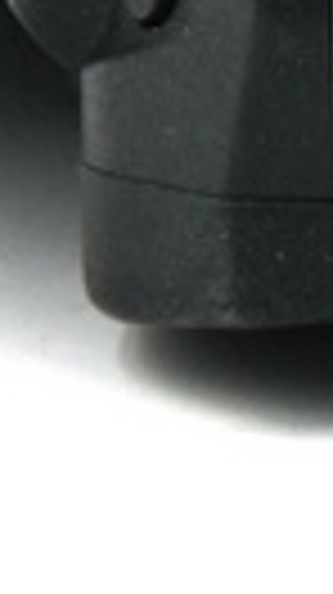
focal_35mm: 547
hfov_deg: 2.2
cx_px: 999
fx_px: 8609
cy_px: -659
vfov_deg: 3.9
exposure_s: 1/125
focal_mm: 46.3
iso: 800
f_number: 16
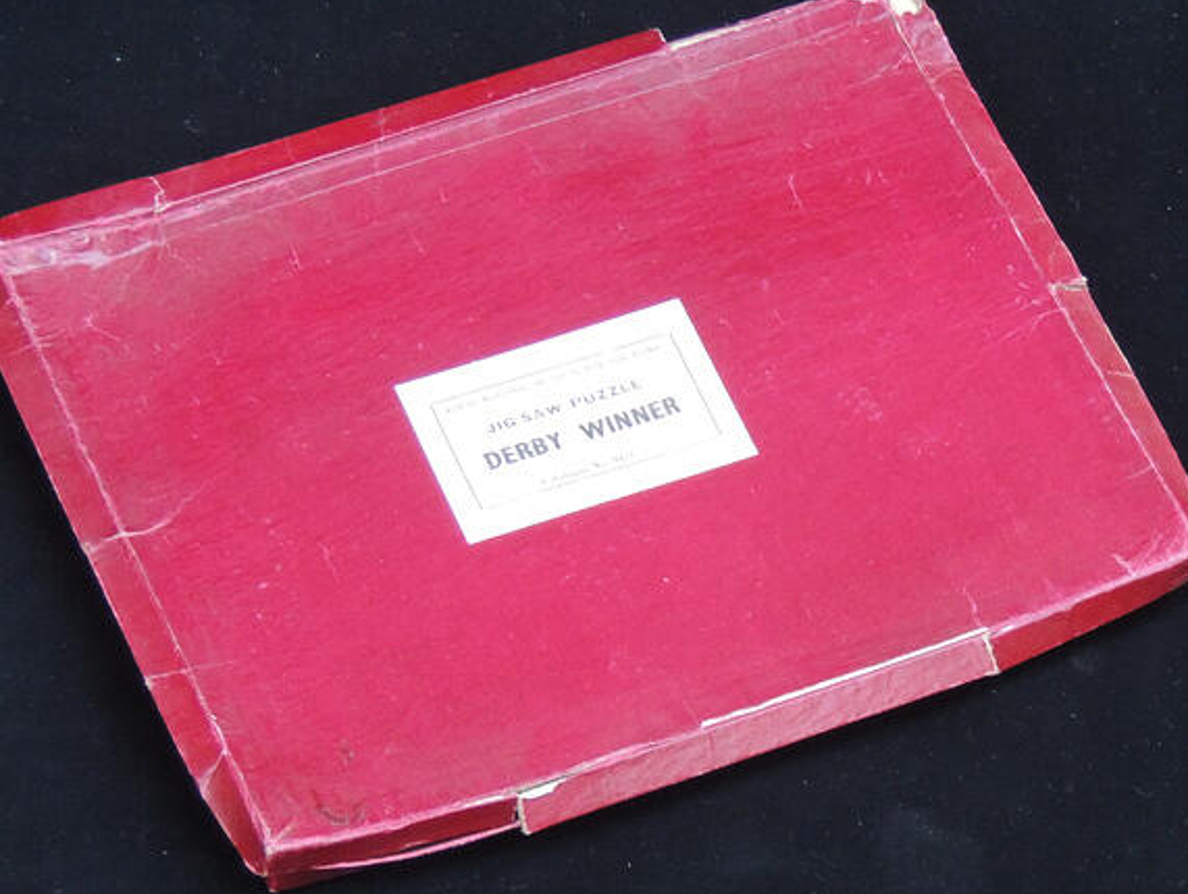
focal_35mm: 105
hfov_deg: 18.7
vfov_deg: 14.1
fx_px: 3609
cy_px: 430
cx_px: 591
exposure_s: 1/25
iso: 400
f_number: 4.1
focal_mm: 17.8
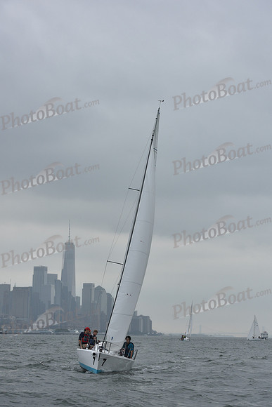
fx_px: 929
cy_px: 204
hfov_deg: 16.7
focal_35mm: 82
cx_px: 136
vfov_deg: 24.8
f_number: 8
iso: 400
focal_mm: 82
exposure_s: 1/800
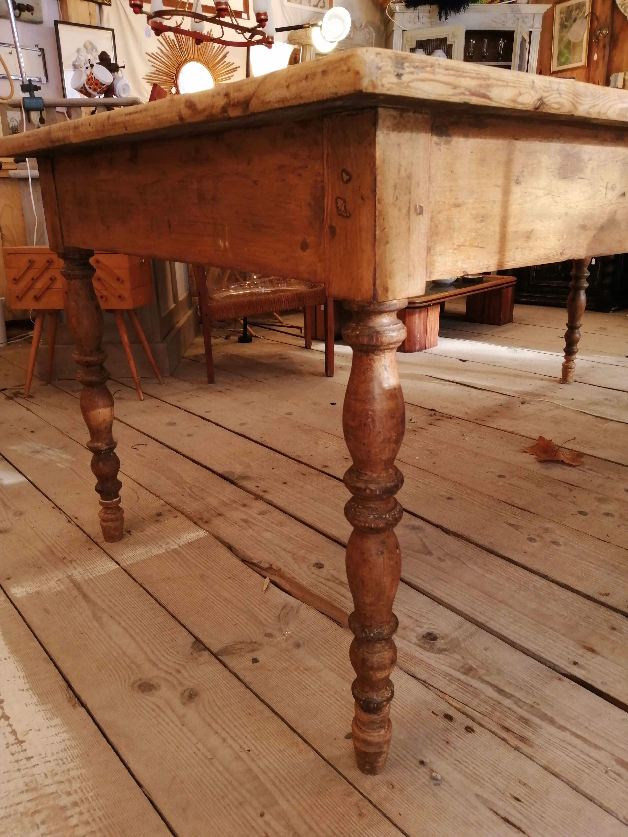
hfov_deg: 53.1
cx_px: 314
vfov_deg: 67.3
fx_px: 629
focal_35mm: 26
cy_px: 418
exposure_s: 1/33.3
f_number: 1.8
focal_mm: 3.6
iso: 100
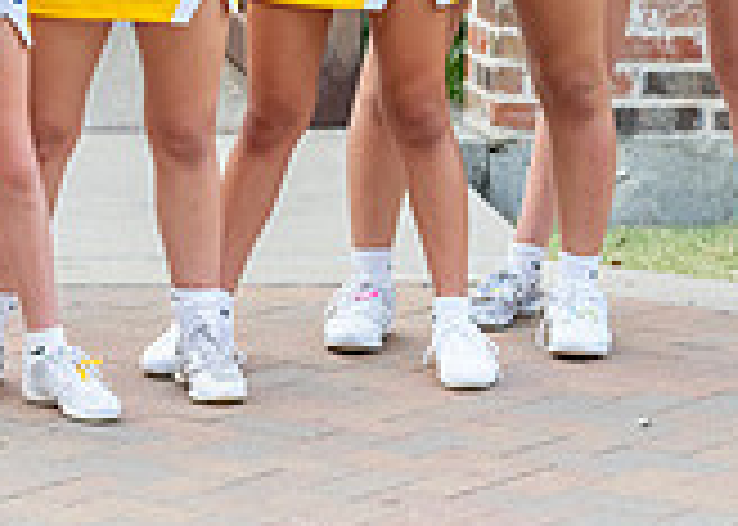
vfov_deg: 7.4
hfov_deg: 10.1
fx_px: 4065
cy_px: -100
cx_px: -324
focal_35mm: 194
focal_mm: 50
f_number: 3.2
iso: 1250
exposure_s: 1/500
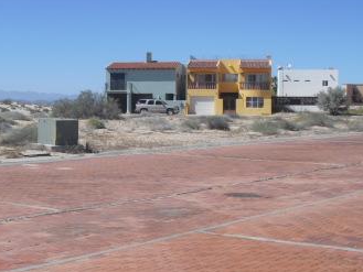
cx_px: 83
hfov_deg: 27.3
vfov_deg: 21.0
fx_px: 734
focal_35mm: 70
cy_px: 128
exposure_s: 1/200
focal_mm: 6.3
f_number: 7.8
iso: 64
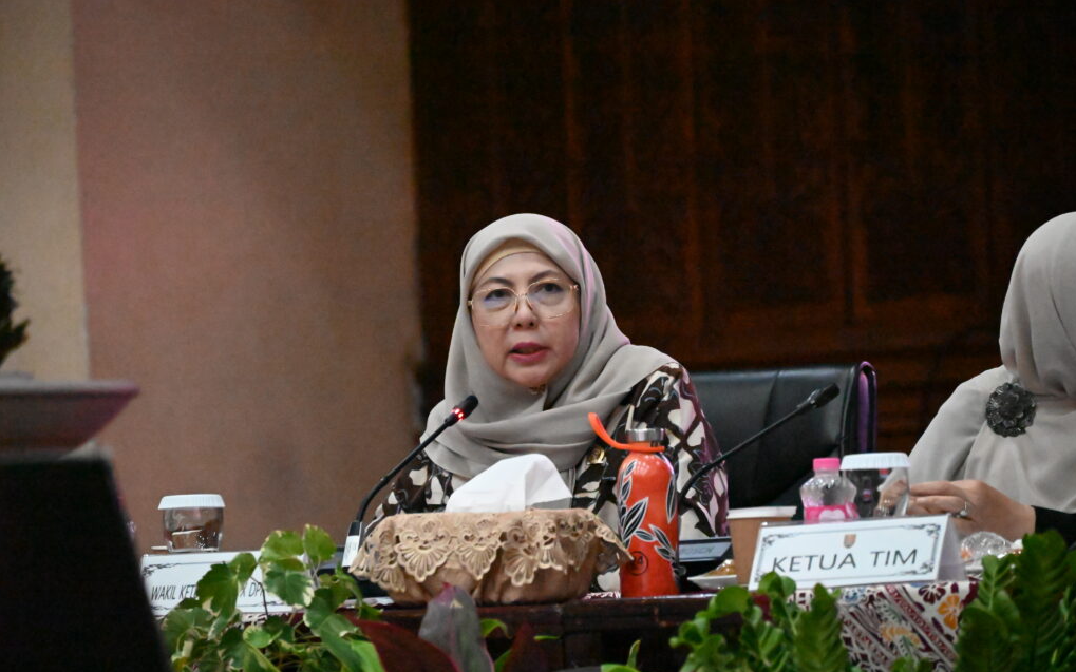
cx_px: 540
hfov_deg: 10.2
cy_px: 326
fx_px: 6012
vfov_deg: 6.4
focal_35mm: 205
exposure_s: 1/400
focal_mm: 200
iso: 40000
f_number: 6.3
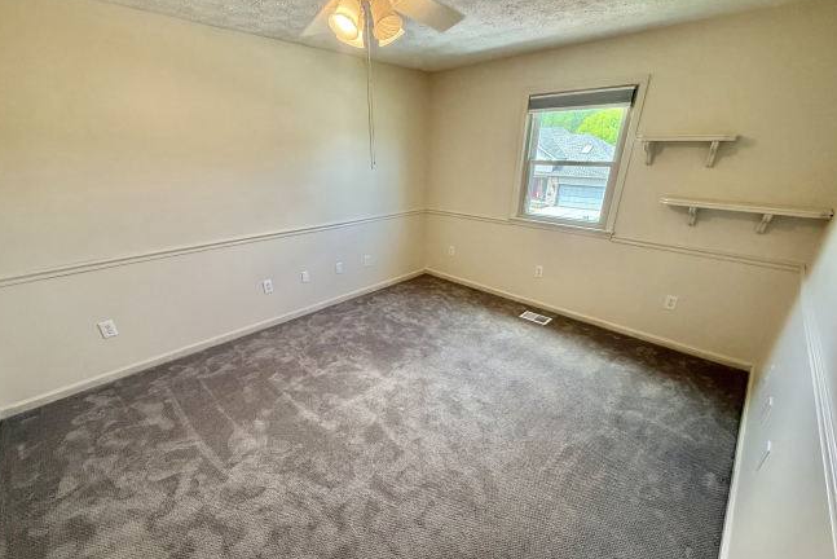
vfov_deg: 77.2
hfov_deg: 100.4
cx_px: 416
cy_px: 308
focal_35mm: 15
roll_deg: -0.3
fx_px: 349
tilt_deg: -24.0
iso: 250
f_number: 2.2
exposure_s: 1/120
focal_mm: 2.22
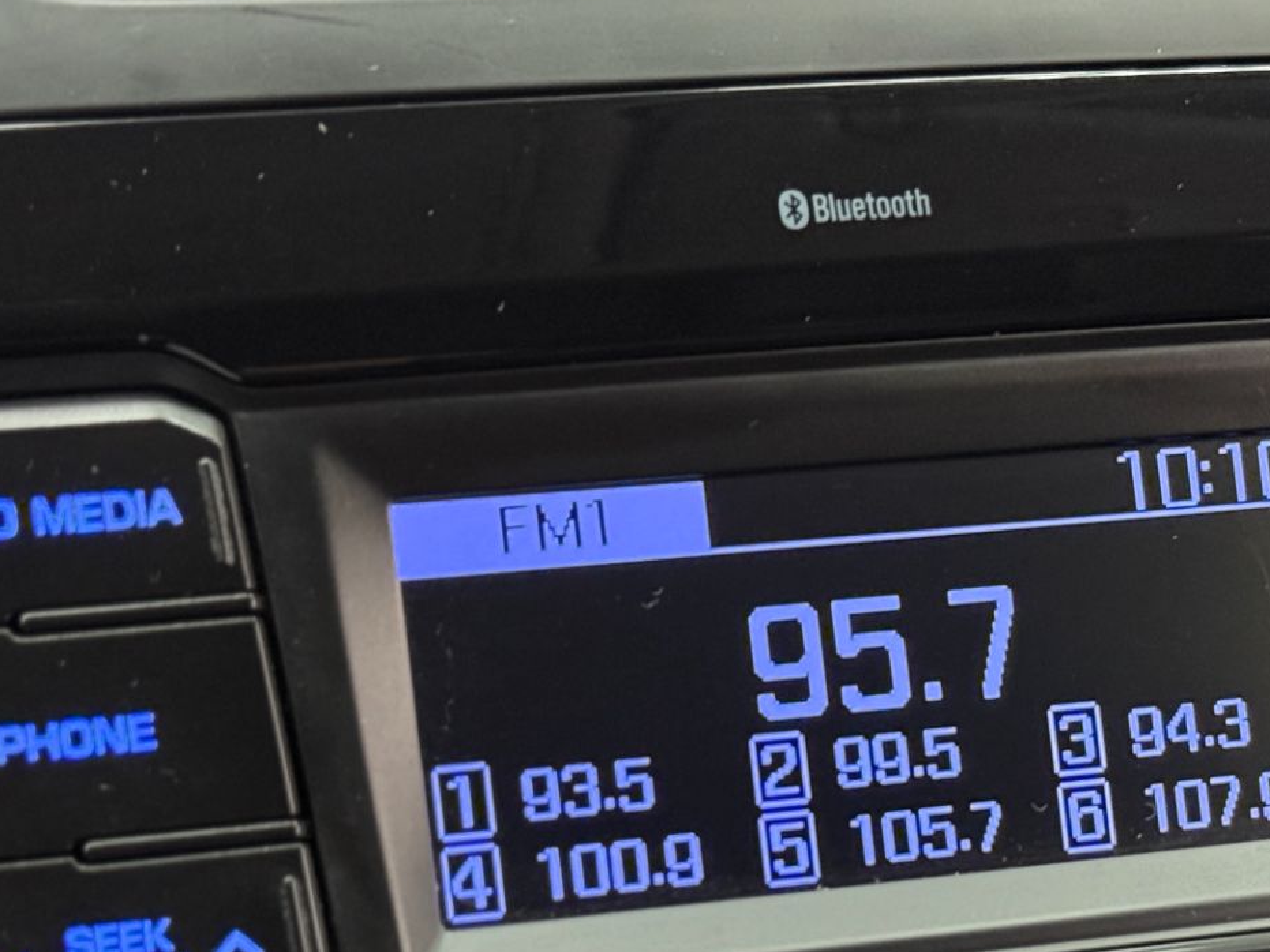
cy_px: 807
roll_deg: -1.6
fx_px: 3632
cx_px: 778
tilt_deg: -19.8
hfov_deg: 19.8
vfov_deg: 14.8
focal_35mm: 99
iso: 500
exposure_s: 1/30
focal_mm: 6.76
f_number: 1.78
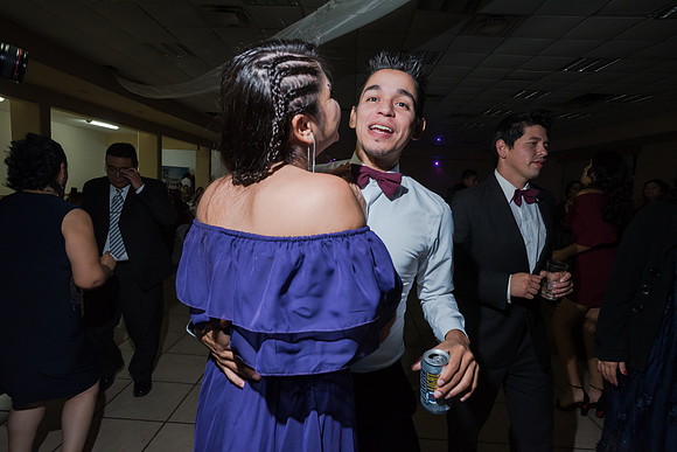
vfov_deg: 62.0
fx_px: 376
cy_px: 226
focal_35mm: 20
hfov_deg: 84.0
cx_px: 338
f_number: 4.5
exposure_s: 1/100
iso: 1600
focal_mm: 20
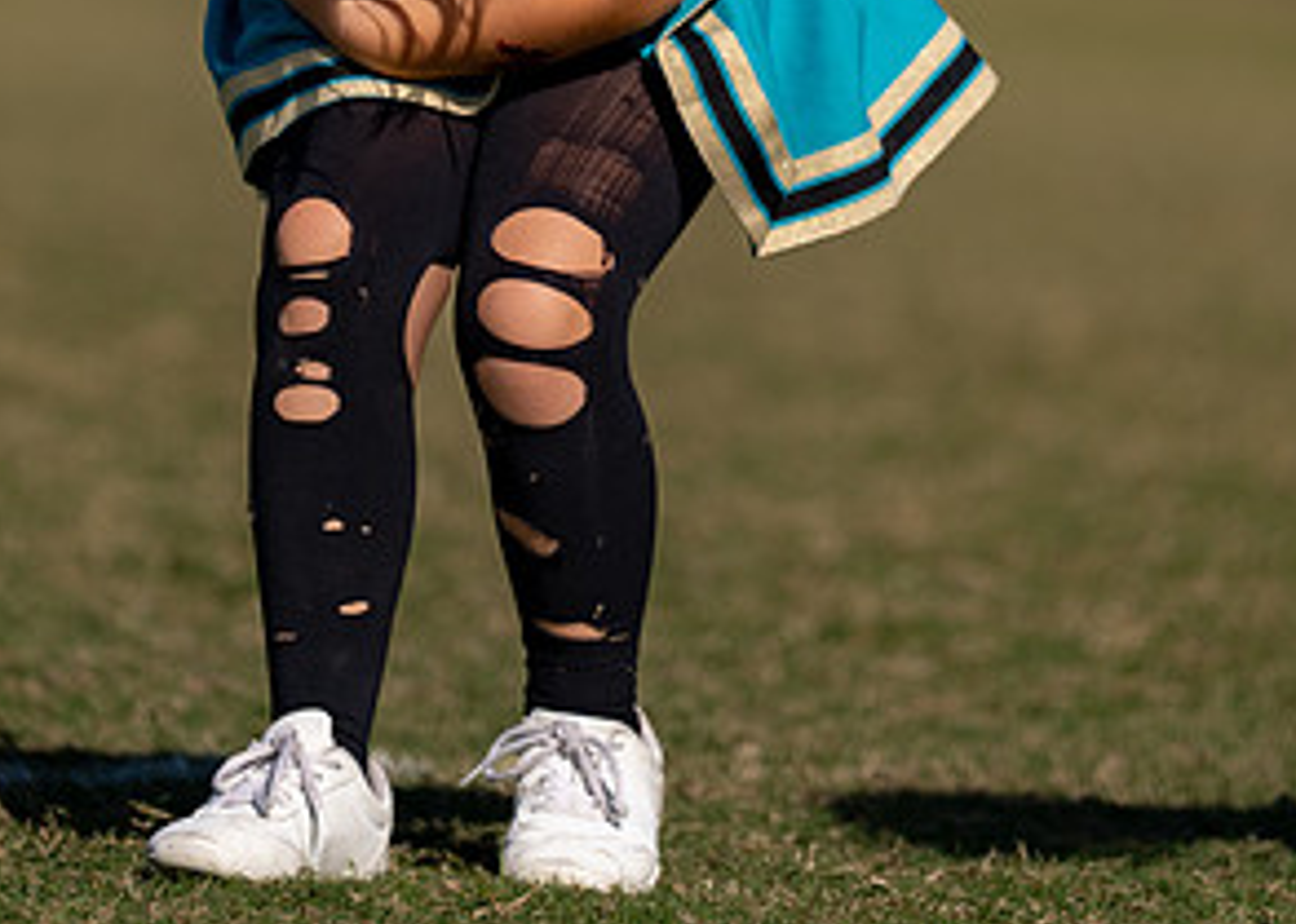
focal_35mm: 500
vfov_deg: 2.9
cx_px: 451
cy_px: -158
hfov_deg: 4.0
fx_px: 18395
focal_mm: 185
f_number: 2.8
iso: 100
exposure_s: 1/5000
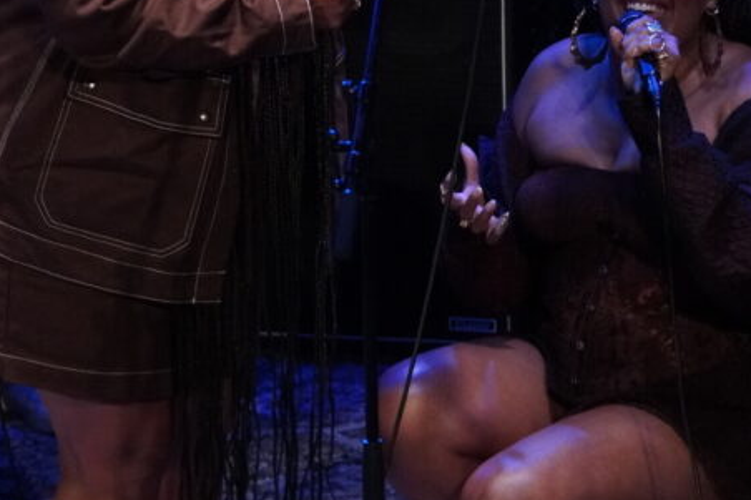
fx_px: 7799
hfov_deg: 5.5
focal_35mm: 374
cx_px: 449
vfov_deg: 3.7
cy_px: -2
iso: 5000
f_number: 4.5
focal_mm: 110
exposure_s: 1/100
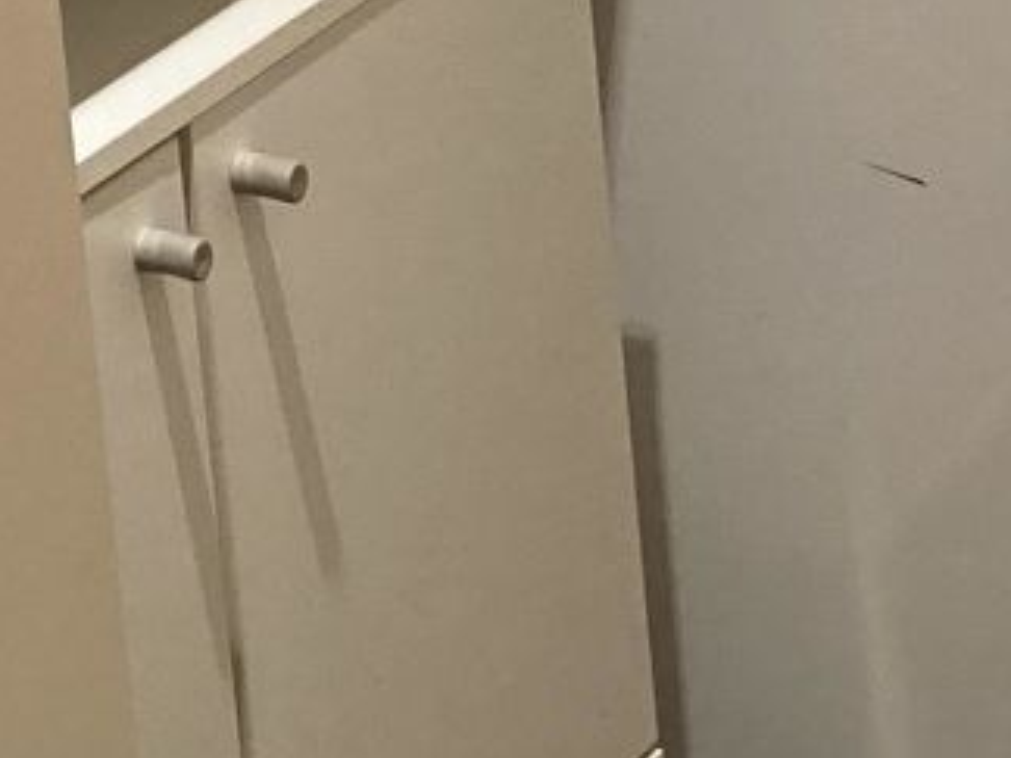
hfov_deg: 10.6
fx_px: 5169
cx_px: -755
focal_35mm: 177
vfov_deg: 7.9
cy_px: -858
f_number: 1.8
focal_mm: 3.99
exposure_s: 1/50
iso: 125
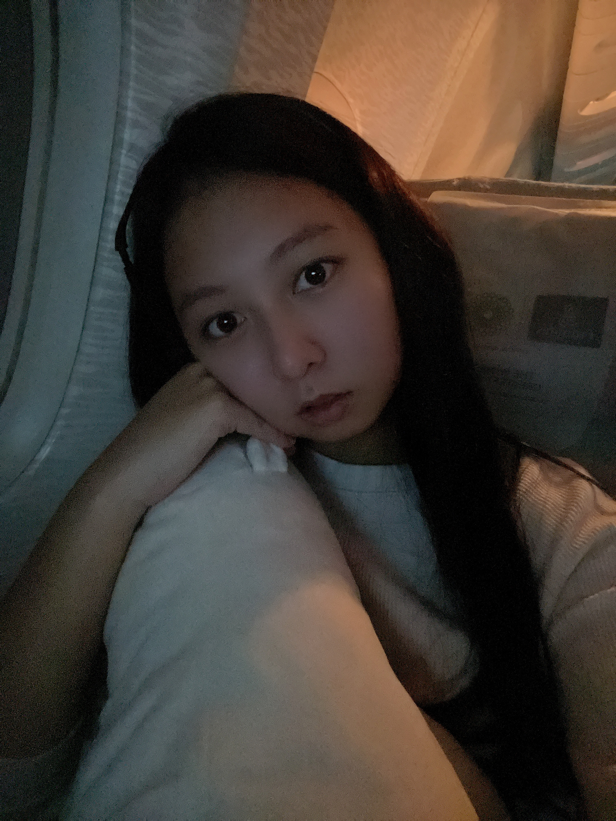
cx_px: 308
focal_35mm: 23
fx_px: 546
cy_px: 410
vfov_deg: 73.9
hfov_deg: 58.9
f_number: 2.2
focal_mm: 2.71
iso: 2000
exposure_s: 1/14
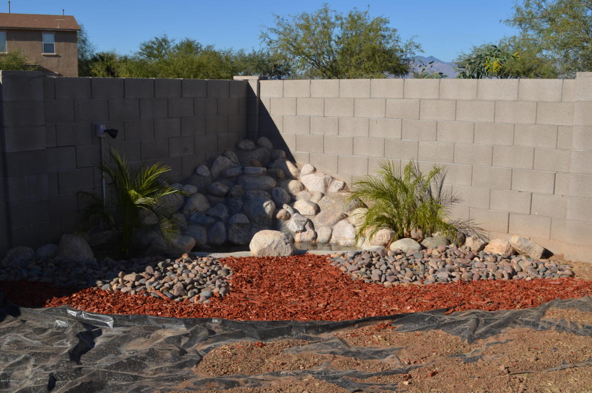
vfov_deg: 34.1
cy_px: 196
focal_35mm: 39
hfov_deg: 49.6
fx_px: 640
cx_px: 296
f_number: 9
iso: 100
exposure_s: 1/200
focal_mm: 26
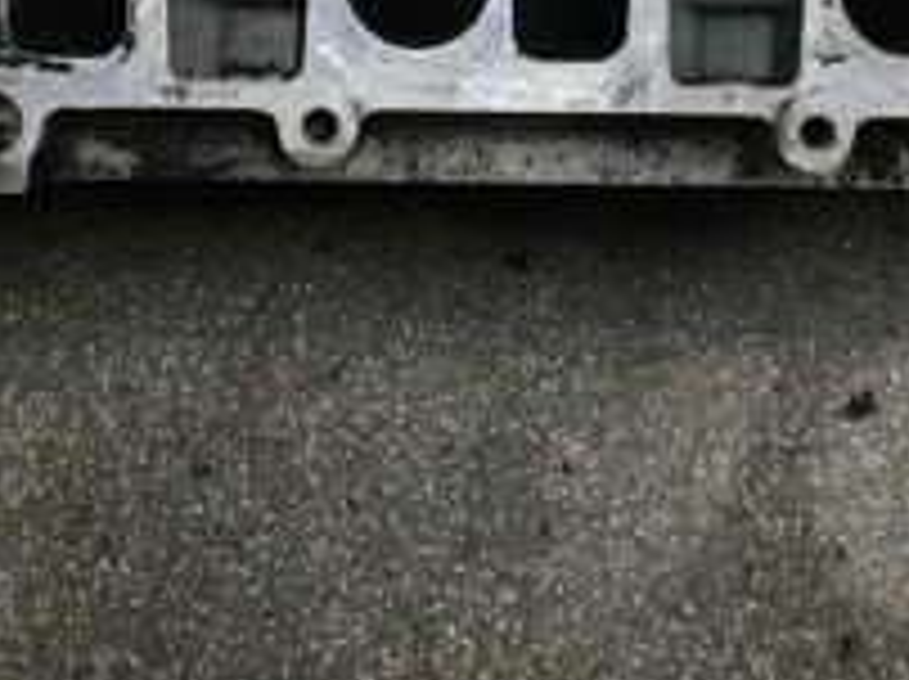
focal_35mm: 92
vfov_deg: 15.3
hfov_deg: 21.3
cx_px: 598
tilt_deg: -71.0
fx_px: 2413
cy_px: -187
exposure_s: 1/33
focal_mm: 4.15
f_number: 2.2
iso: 50
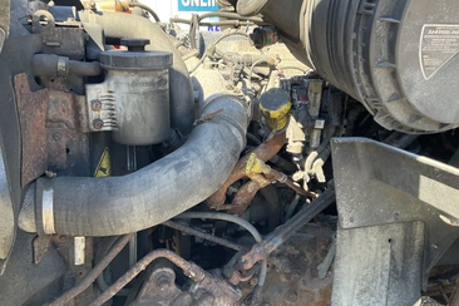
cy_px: 177
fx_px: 421
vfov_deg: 39.9
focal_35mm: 33
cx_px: 211
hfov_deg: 57.2
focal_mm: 3
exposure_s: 1/127
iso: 32
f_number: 1.8
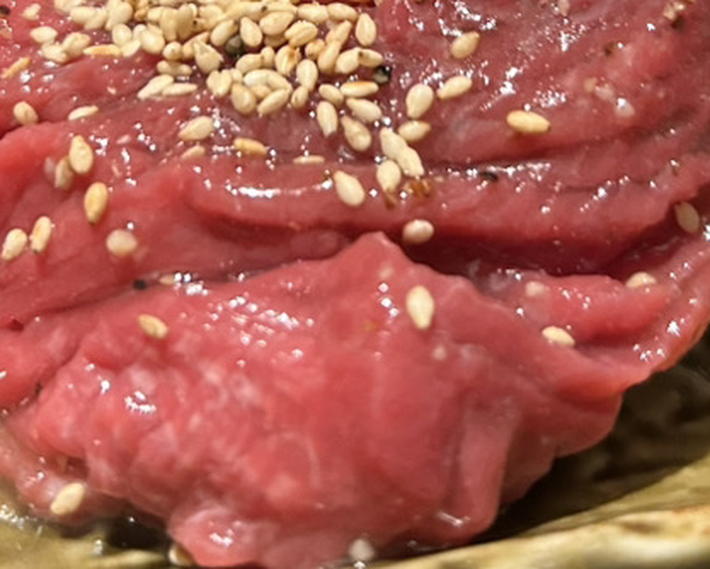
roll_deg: -3.1
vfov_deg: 19.6
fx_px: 1535
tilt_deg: -17.3
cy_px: -136
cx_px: 306
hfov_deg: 26.0
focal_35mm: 73
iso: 320
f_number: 1.5
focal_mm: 5.7
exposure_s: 1/60
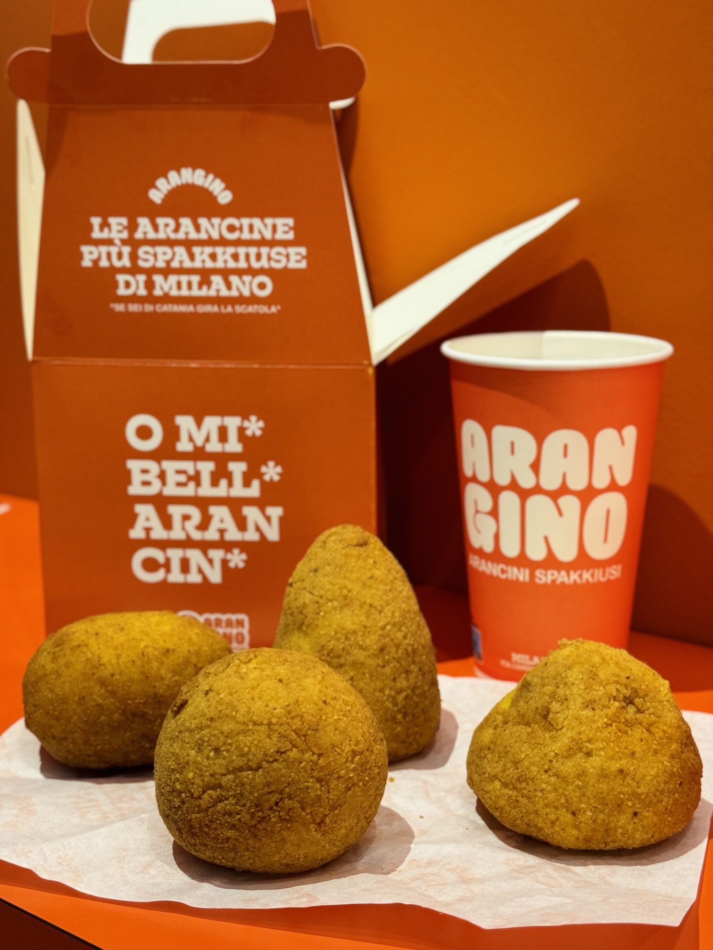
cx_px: 356
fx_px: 1318
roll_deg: +0.7
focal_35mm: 48
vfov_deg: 39.7
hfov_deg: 30.3
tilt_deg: -13.2
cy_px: 475
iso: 125
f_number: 1.78
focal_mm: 6.86
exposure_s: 1/50
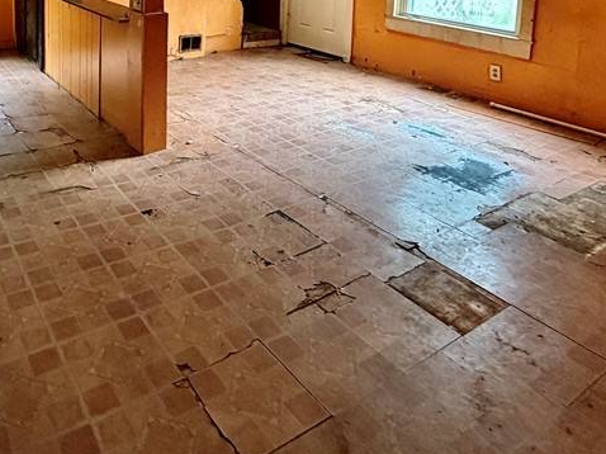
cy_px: -19
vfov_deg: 39.9
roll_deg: -1.0
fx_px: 525
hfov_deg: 57.7
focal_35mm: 30
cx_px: 170
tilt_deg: -6.3
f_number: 2.2
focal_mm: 2.22
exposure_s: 1/60
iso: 400
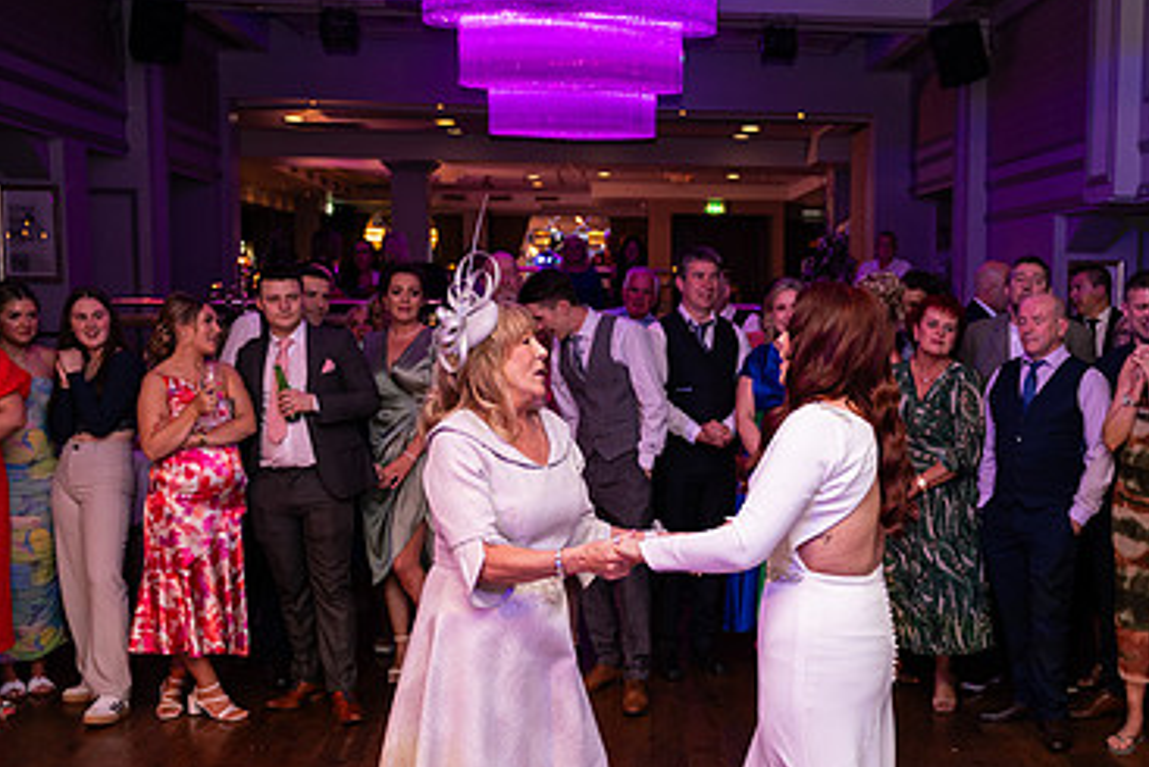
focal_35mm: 49
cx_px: 805
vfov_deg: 27.4
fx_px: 1564
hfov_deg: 39.6
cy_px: 487
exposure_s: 1/160
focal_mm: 31
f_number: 3.5
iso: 500
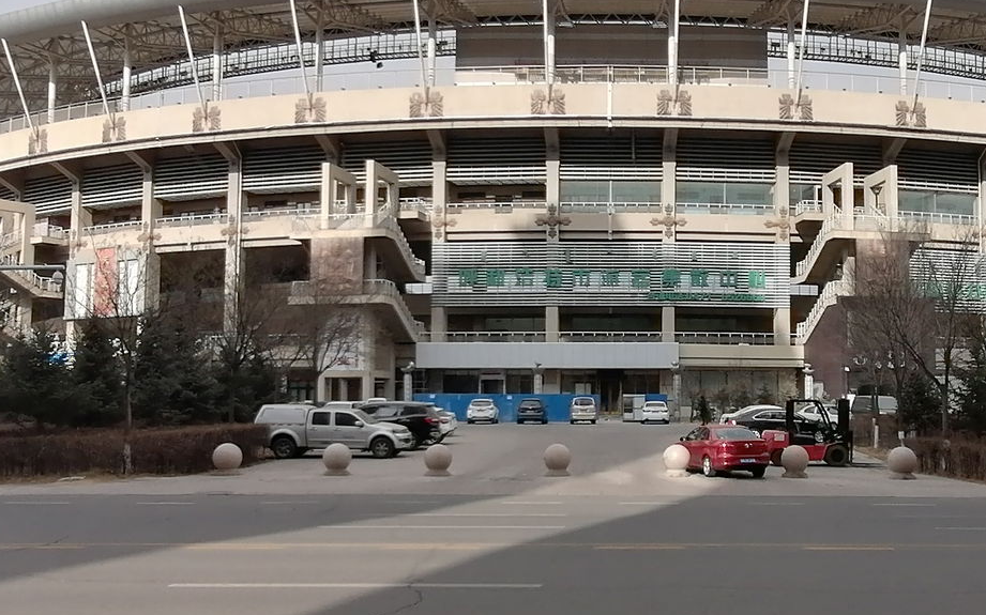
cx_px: 642
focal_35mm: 42
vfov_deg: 30.5
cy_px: 328
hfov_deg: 46.6
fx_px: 1128
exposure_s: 1/1081
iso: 50
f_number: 2.4
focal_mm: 1.78
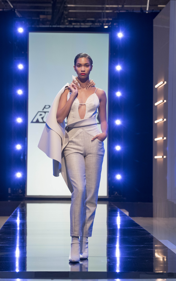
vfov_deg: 16.3
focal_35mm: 128
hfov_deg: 10.2
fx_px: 982
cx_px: 83
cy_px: 141
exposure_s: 1/160
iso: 4000
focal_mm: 125
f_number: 6.3
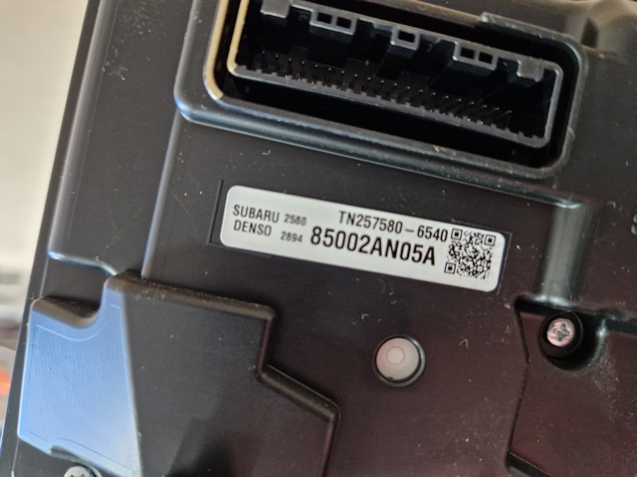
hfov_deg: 73.9
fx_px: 423
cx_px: 318
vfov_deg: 58.9
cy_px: 238
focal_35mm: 23
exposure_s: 1/100
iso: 1000
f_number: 1.8
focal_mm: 5.4
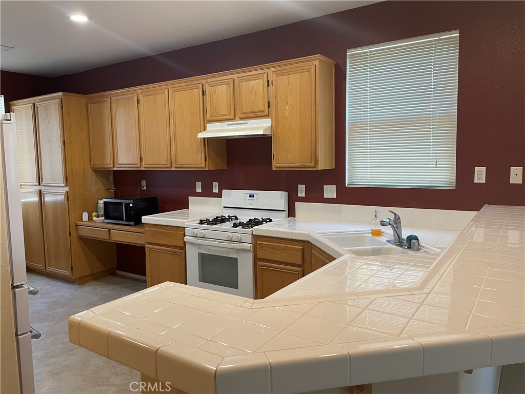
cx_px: 262
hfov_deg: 67.3
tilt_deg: -4.4
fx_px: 394
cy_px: 197
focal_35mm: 26
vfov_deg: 53.1
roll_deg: +1.6
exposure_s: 1/60
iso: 125
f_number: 1.6
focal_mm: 4.2
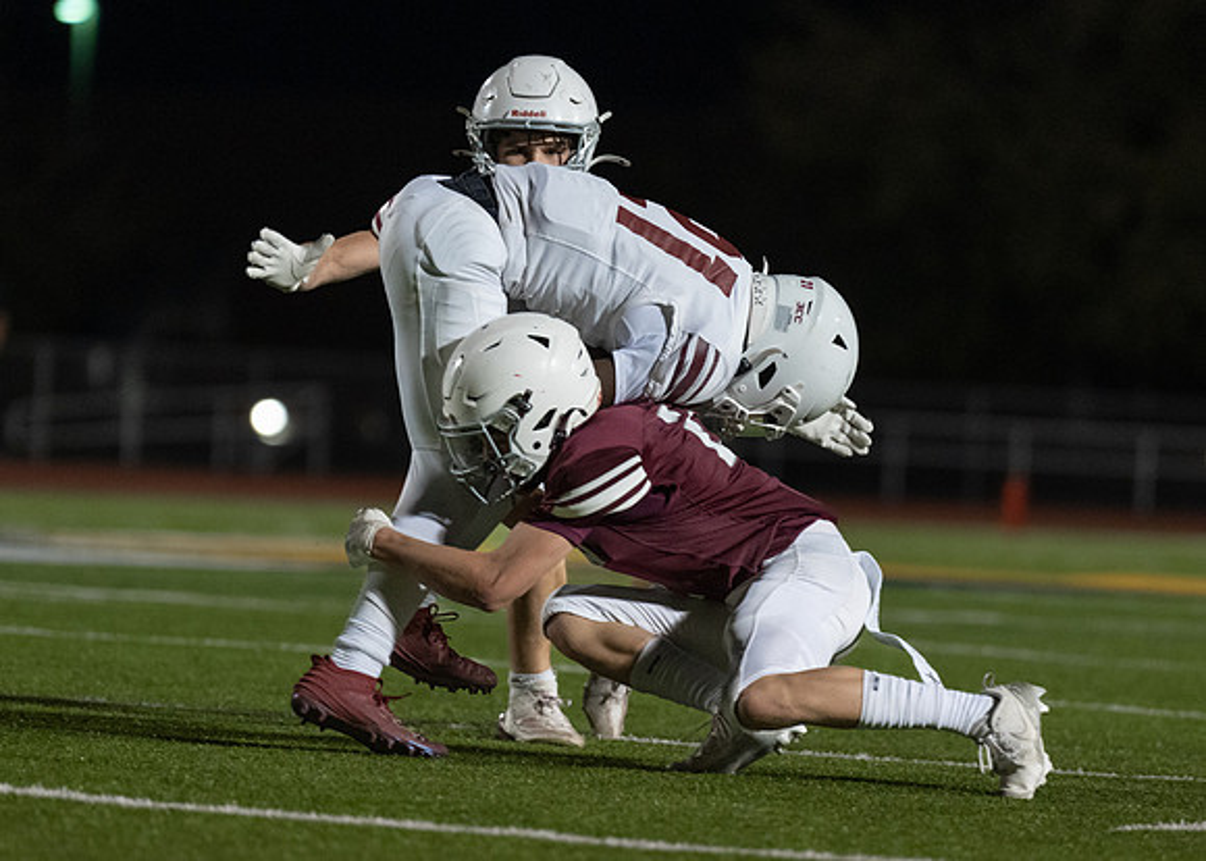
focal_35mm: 356
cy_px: 463
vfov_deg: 4.0
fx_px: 12193
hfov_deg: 5.7
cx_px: 629
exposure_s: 1/1000
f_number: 2.8
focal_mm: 200
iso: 2000
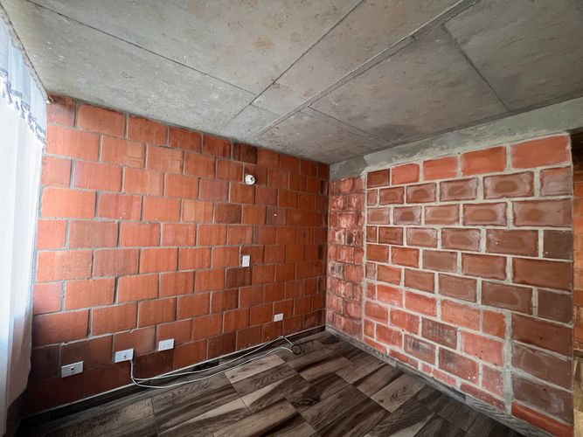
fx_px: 219
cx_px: 292
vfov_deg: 89.9
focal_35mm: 13
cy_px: 218
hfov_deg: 106.2
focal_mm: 1.57
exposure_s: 1/60
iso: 400
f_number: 1.8
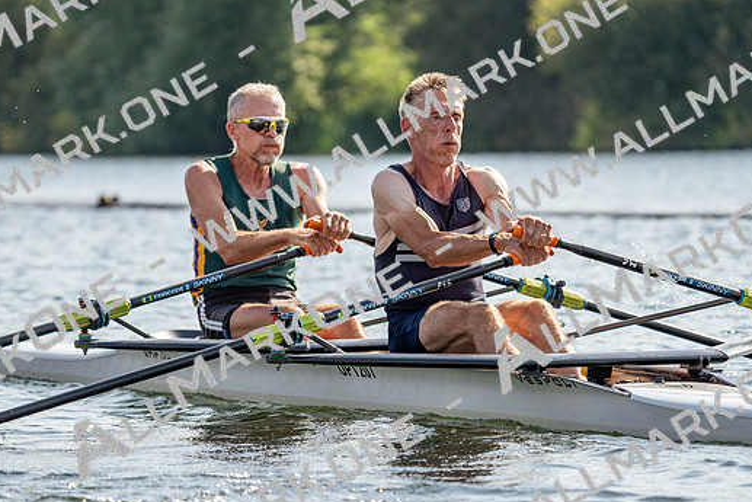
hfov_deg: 7.2
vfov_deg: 4.8
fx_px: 5976
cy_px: 257
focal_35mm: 286
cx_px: 369
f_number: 5.6
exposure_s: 1/1600
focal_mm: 255
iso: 320
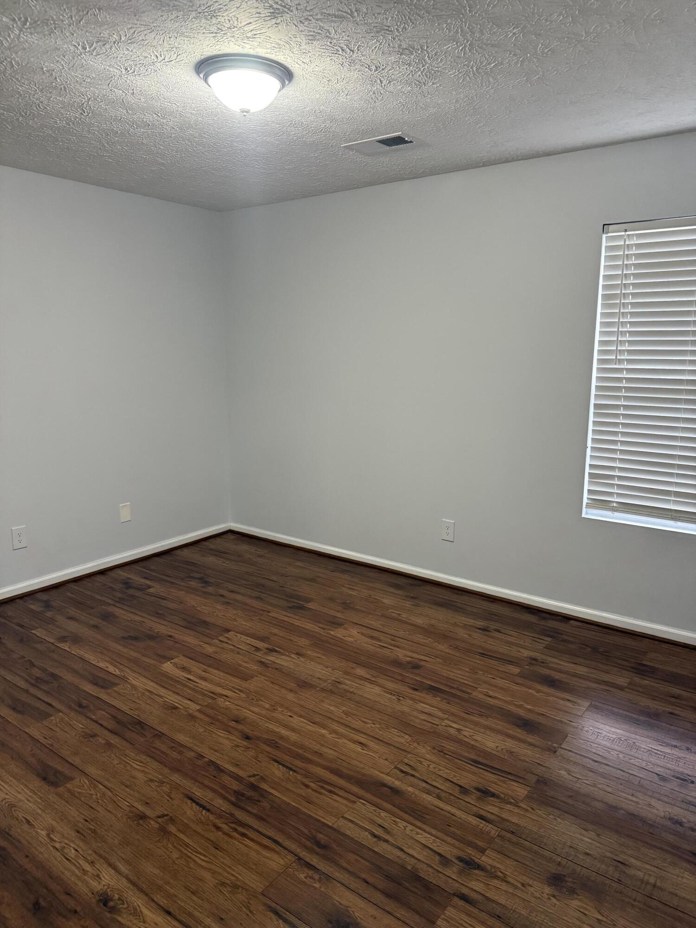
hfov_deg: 56.8
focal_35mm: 24
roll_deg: -0.8
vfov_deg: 71.6
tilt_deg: -9.1
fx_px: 643
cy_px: 464
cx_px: 348
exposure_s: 1/60
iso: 400
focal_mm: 6.76
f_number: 1.78
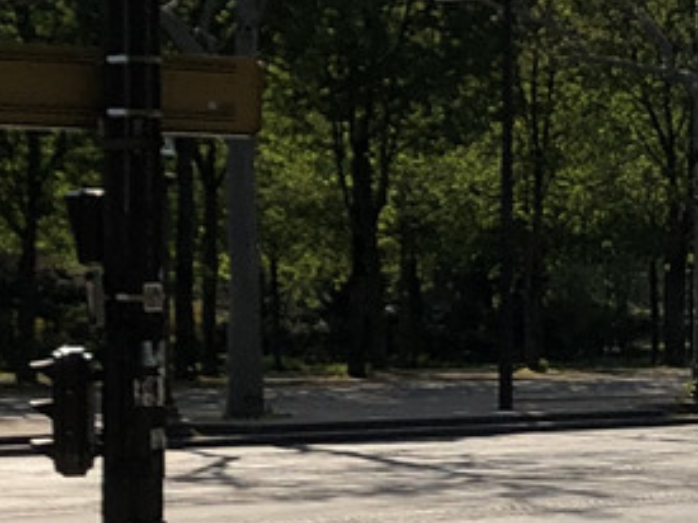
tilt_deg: +1.5
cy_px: 211
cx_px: 794
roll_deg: +0.8
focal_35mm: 163
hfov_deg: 11.9
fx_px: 3285
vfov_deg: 9.1
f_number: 1.8
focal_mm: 4
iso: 20
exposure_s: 1/4425
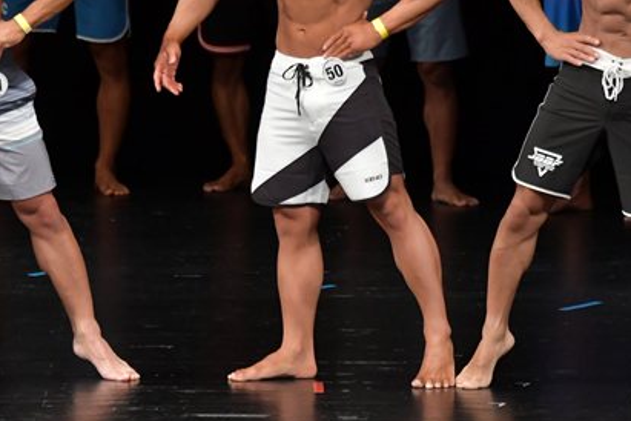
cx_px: 323
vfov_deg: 2.7
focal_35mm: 509
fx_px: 8921
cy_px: 100
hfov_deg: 4.1
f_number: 5.6
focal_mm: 180
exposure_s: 1/400
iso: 3200
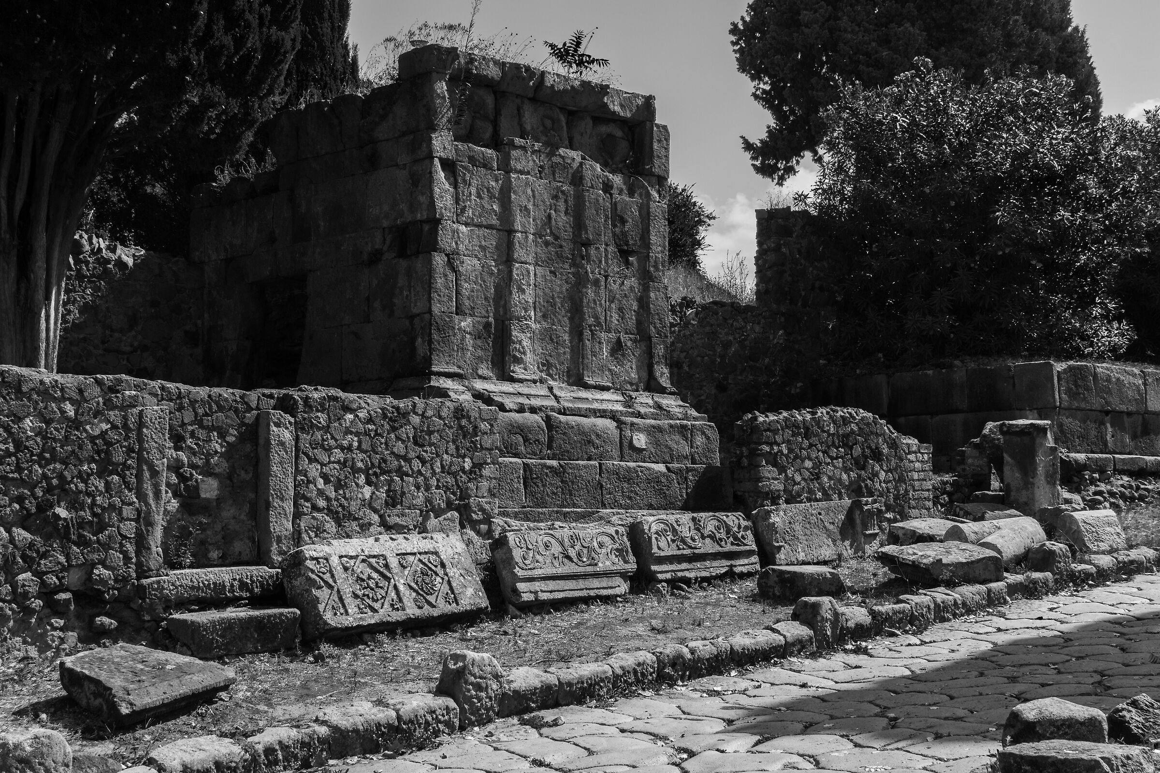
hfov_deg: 37.9
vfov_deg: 25.8
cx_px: 580
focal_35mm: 52
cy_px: 386
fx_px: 1692
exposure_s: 1/250
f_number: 8
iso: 200
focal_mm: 35
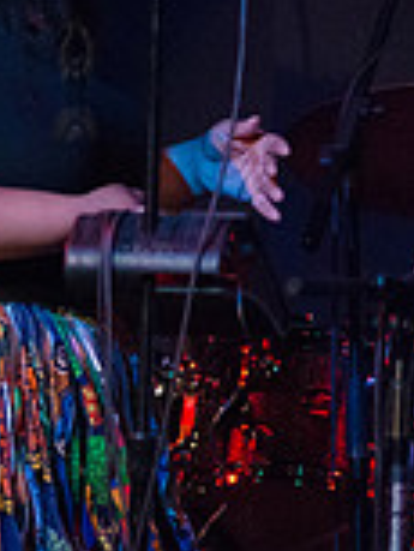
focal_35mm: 727
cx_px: -623
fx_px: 11577
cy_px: 77
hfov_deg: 2.0
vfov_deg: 2.7
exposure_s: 1/320
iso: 4000
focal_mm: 200
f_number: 2.8
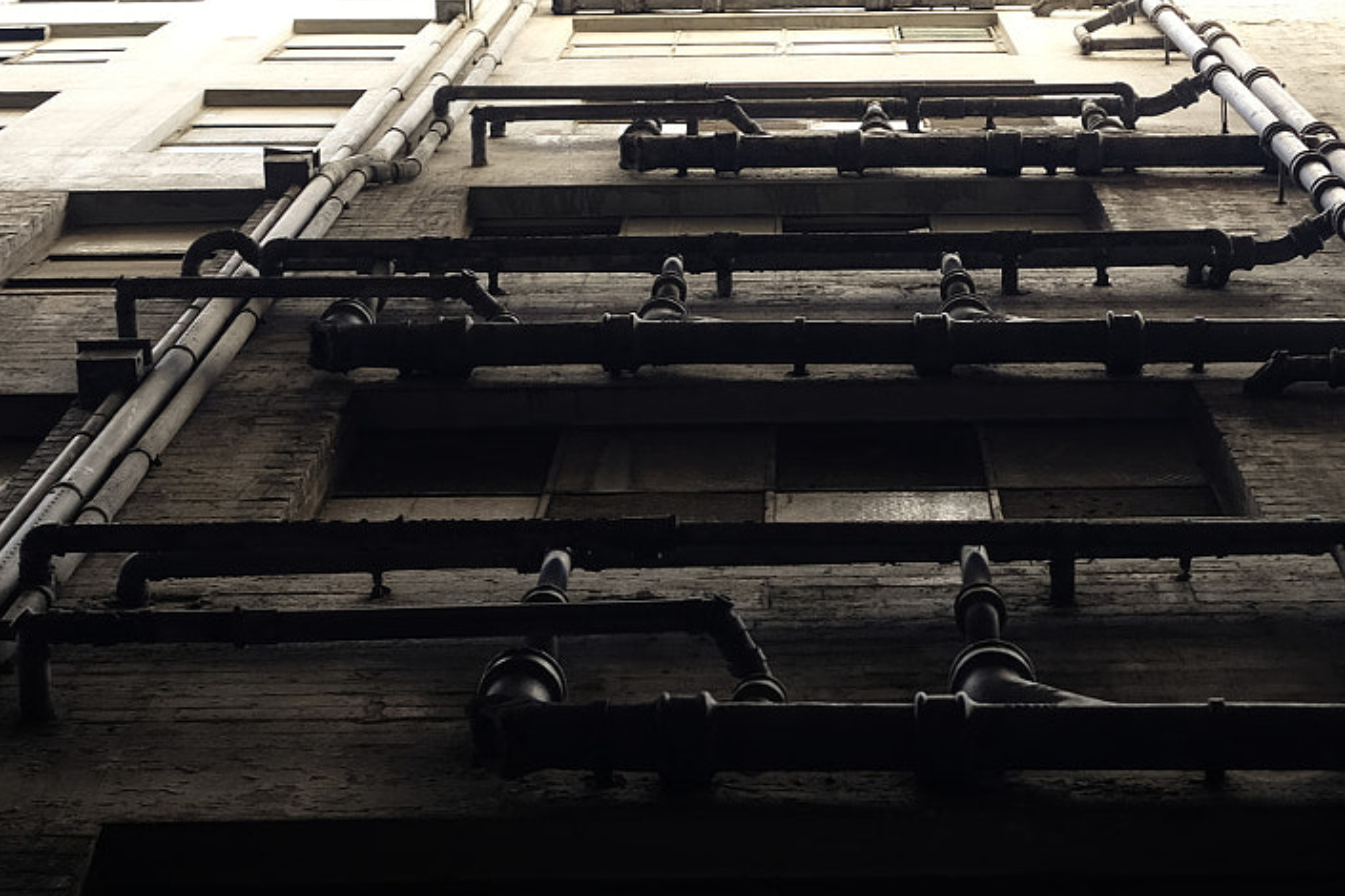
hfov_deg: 21.9
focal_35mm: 93
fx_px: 3474
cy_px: 709
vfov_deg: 14.6
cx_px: 857
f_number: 3.2
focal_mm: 27
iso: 200
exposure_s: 1/125
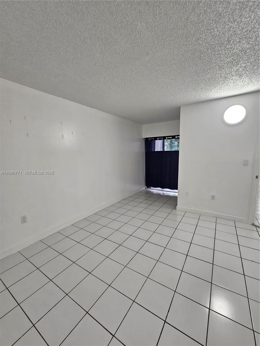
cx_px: 130
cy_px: 173
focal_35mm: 13
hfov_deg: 89.9
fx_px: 130
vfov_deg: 106.2
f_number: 2.2
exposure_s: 1/60
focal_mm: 2.2
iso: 160
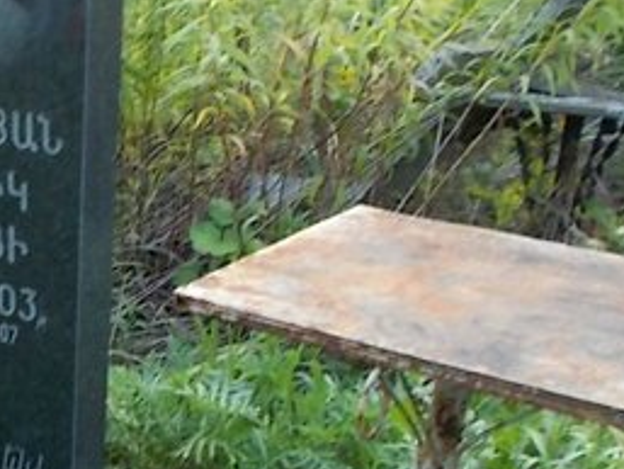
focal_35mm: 81
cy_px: 372
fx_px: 1461
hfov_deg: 22.7
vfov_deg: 18.1
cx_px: -63
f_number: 3.2
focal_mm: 4.6
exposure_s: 1/25
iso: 100
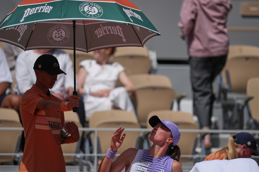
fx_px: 2877
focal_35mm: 400
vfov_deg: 3.4
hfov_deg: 5.2
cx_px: 130
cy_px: 86
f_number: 2.8
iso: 200
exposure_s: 1/8000
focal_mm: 400
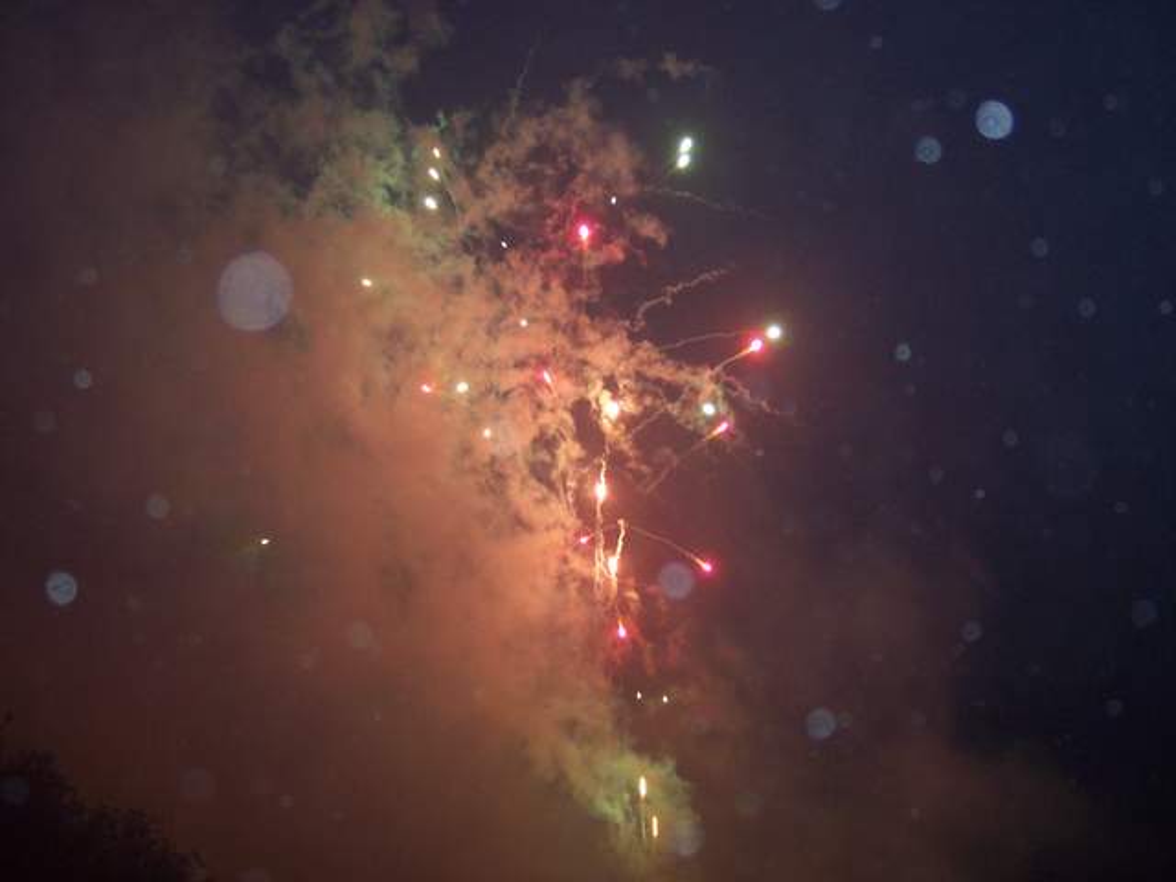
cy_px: 441
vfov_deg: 37.7
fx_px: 1291
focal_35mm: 38
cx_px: 588
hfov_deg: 49.0
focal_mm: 8
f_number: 2.8
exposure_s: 1/30
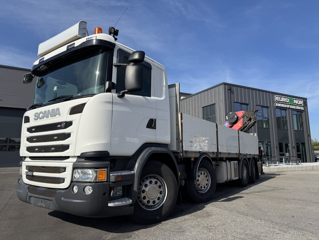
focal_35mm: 24
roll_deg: +1.2
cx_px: 160
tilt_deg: +8.3
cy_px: 120
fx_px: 221
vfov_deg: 56.8
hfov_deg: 71.6
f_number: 1.78
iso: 80
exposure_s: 1/4950
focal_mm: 6.76
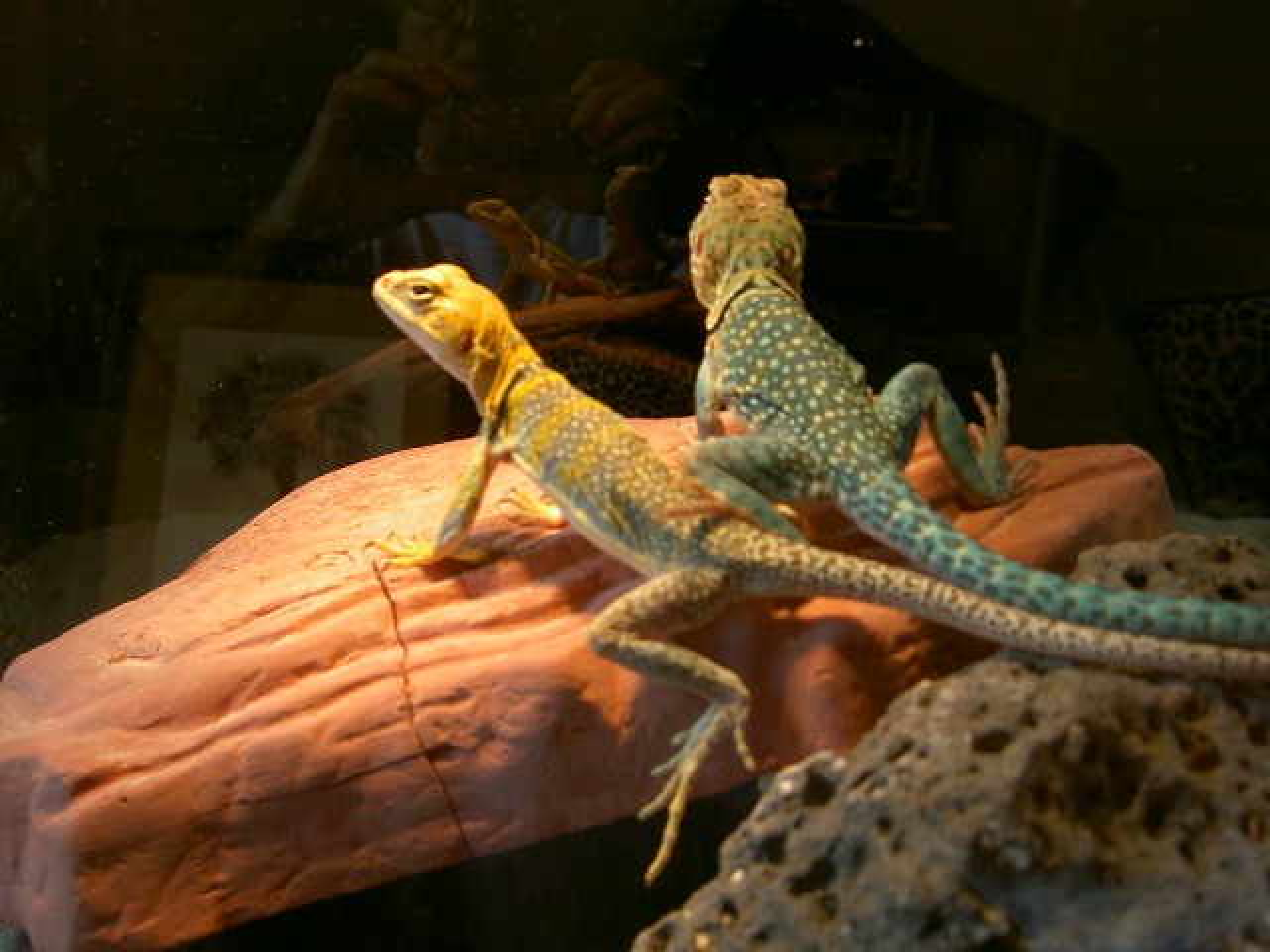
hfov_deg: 54.0
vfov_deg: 41.8
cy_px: 476
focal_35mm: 34
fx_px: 1247
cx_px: 635
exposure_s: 1/60
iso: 100
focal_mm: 5.6
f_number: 2.8
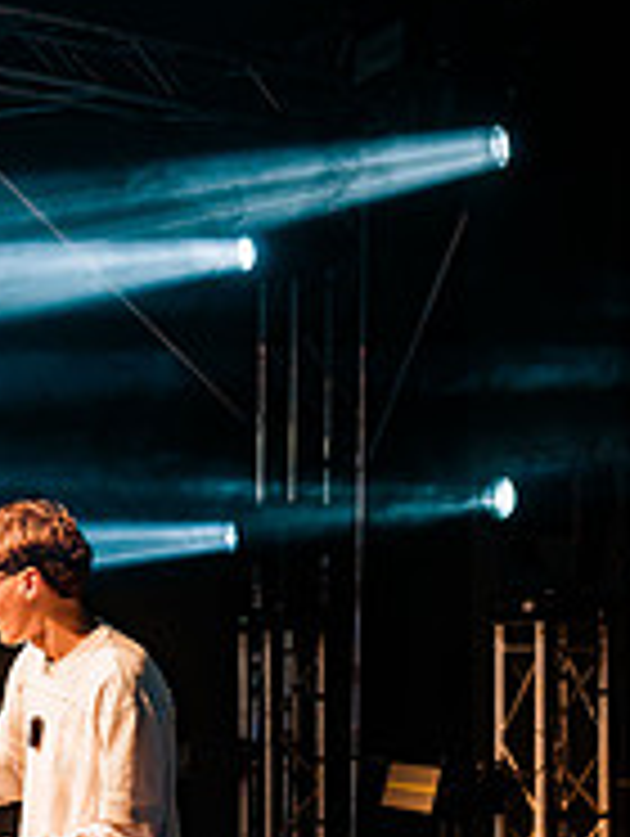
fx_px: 2082
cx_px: -9
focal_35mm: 86
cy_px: 765
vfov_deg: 22.2
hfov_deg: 16.8
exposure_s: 1/200
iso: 1250
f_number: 2
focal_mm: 37
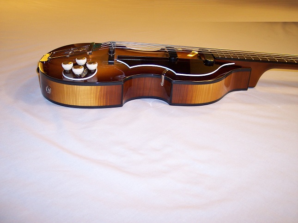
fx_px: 327
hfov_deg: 49.0
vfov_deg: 37.7
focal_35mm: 38
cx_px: 149
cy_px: 112
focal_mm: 8
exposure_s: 1/30
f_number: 2.8
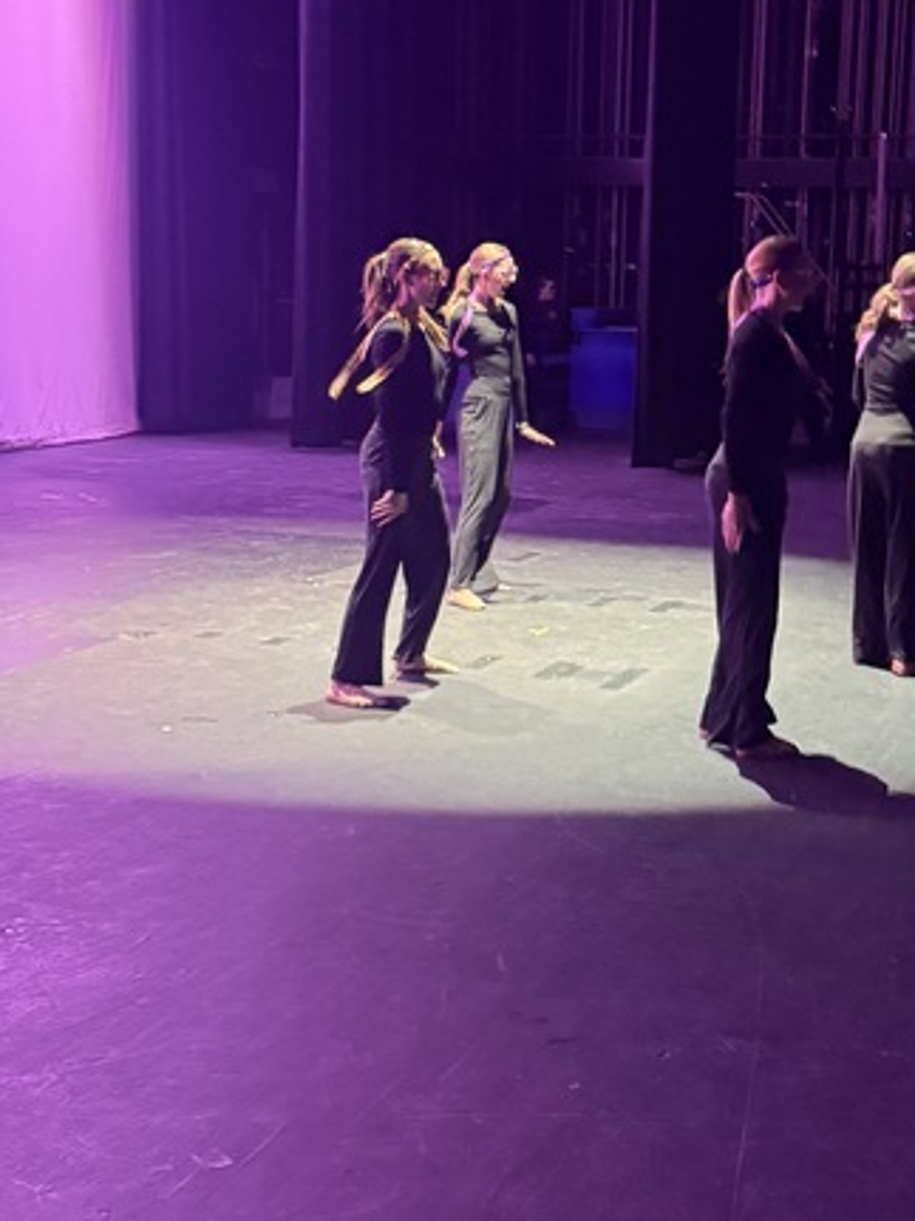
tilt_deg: -11.8
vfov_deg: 33.8
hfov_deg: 25.6
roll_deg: -1.1
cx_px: 581
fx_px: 2010
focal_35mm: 57
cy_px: 603
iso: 1000
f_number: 1.78
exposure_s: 1/38
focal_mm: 6.76
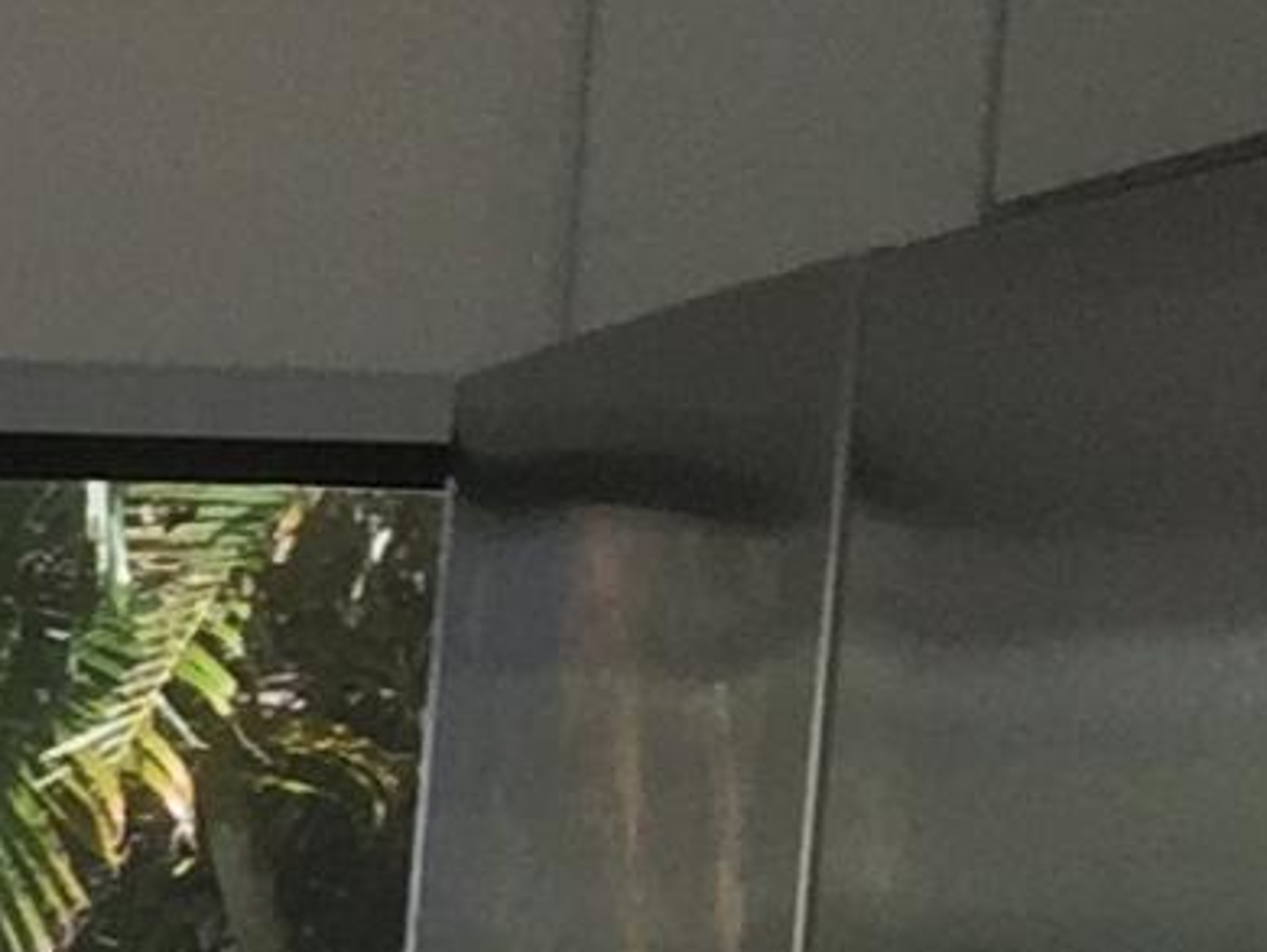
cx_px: -3197
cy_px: 2187
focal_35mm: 223
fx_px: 8167
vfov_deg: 6.4
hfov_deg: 7.3
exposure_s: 1/187
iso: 32
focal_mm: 4.15
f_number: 2.2
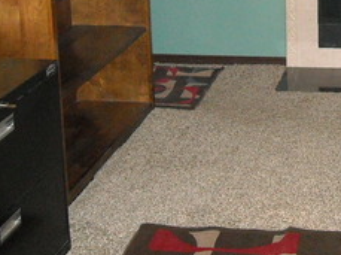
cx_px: 392
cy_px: -10
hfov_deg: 19.1
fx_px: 964
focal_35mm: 98
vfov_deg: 14.8
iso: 518
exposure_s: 1/60
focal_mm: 5.7
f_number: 2.8
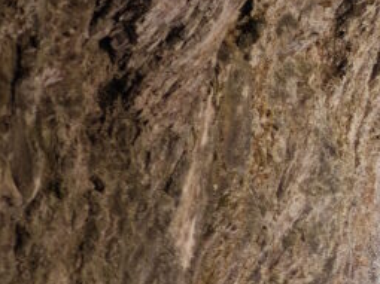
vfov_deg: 4.9
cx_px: 761
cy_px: 55
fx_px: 3303
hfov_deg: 6.4
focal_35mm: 301
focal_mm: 12.28
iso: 50
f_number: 1.8
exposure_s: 1/360
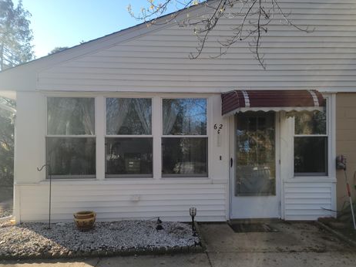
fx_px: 267
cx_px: 179
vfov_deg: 53.0
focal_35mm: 26
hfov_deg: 67.3
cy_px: 144
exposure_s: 1/276
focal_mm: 6.7
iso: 16
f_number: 1.8
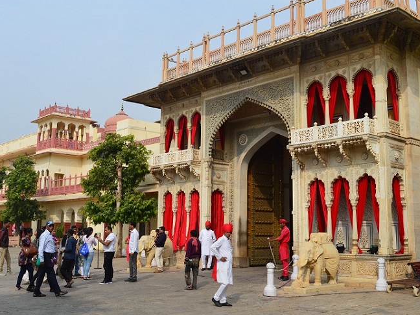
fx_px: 485
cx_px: 231
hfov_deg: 46.7
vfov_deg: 36.0
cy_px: 155
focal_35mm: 40
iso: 400
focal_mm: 24
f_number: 11
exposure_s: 1/400
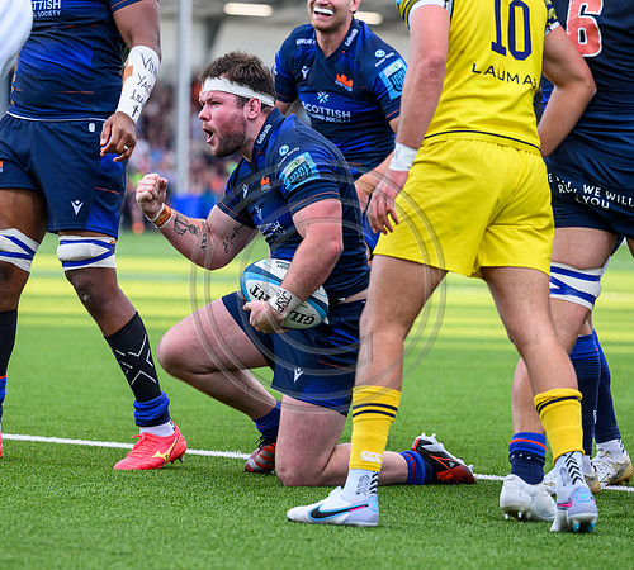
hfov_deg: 8.9
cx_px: 178
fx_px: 4066
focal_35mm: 206
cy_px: 361
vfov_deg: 8.0
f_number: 3.2
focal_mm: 135
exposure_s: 1/1600
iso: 800
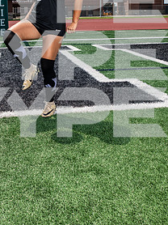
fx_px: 343
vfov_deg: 35.4
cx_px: 49
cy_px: 56
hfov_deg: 27.2
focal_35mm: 53
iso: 100
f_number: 7.1
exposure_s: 1/320
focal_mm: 34
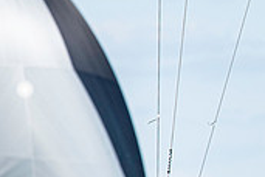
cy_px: 245
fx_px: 11262
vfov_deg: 0.9
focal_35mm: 1530
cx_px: 411
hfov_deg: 1.3
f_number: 5
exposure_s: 1/1600
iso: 320
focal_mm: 300
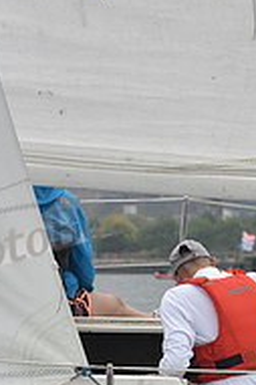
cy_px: 496
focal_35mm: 213
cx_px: 311
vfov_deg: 9.5
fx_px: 2276
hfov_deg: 6.4
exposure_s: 1/800
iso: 400
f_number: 5
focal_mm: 70
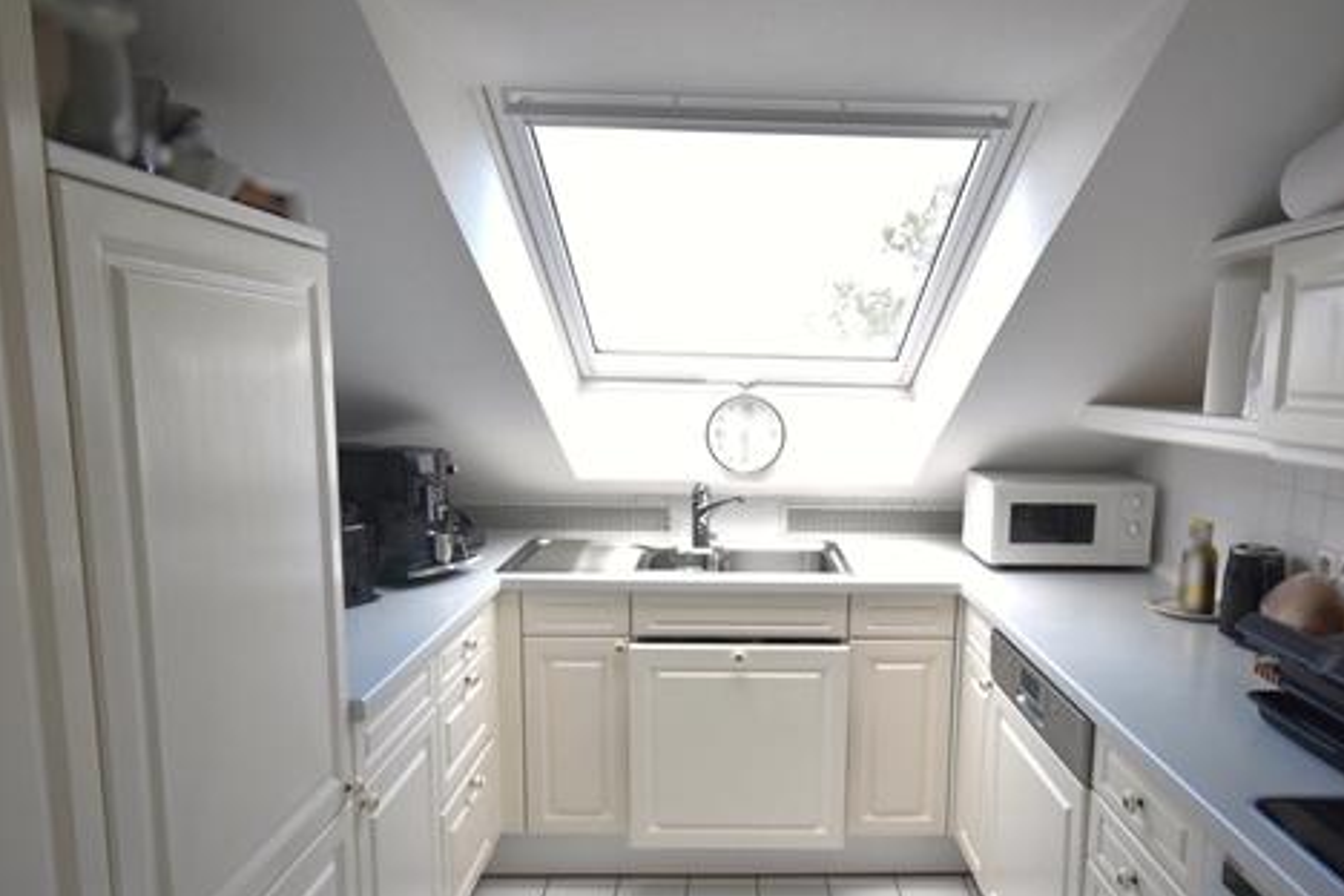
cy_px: 497
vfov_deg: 49.5
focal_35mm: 26
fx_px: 971
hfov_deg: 69.2
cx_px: 735
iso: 800
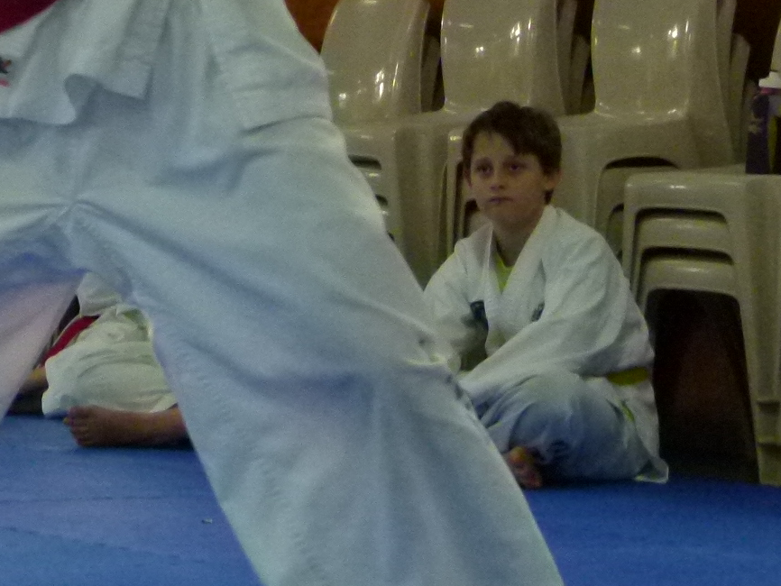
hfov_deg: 9.8
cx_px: -222
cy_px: -138
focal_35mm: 198
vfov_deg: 7.4
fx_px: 4468
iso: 400
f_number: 3.3
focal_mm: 12.1
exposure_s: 1/40
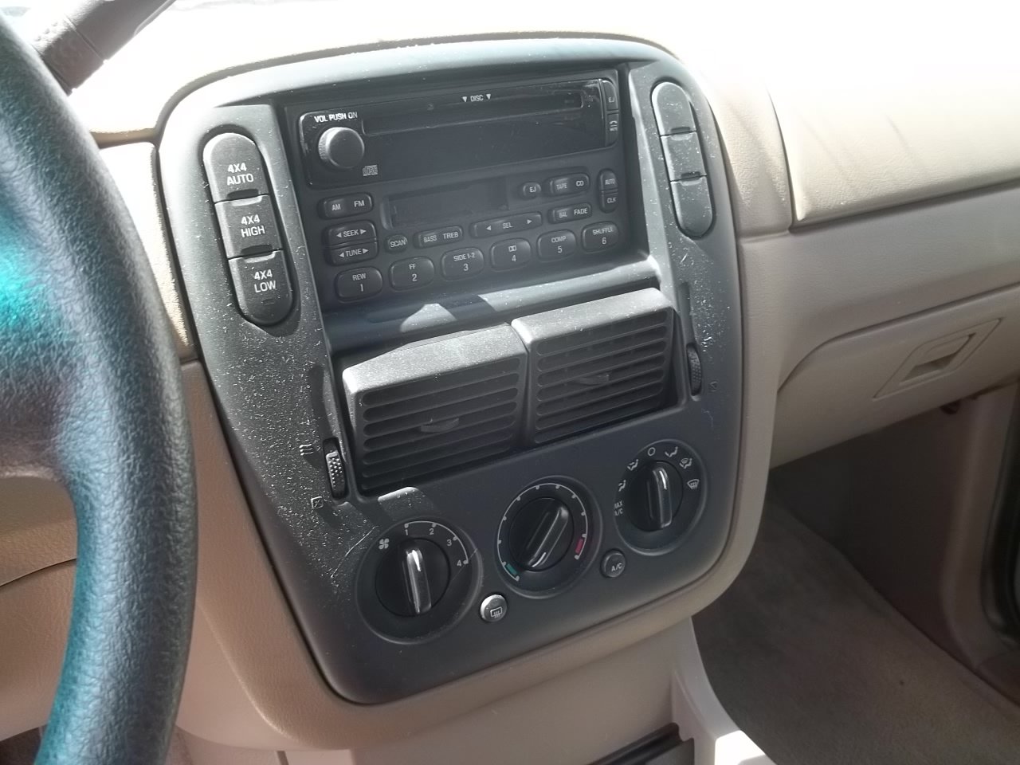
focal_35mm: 33
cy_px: 382
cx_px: 510
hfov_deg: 55.4
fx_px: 972
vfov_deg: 42.9
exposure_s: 1/30
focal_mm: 5.9
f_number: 3.3
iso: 64
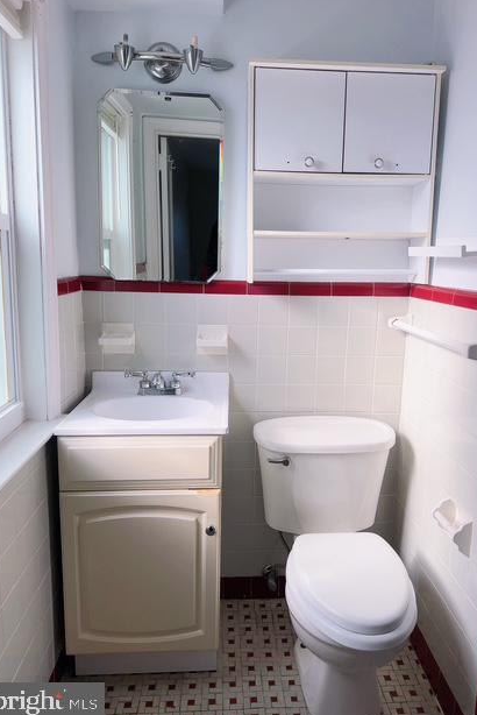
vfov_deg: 69.4
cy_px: 349
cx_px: 263
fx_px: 516
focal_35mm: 26
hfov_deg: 49.5
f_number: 1.78
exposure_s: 1/1062
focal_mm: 6.86
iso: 80
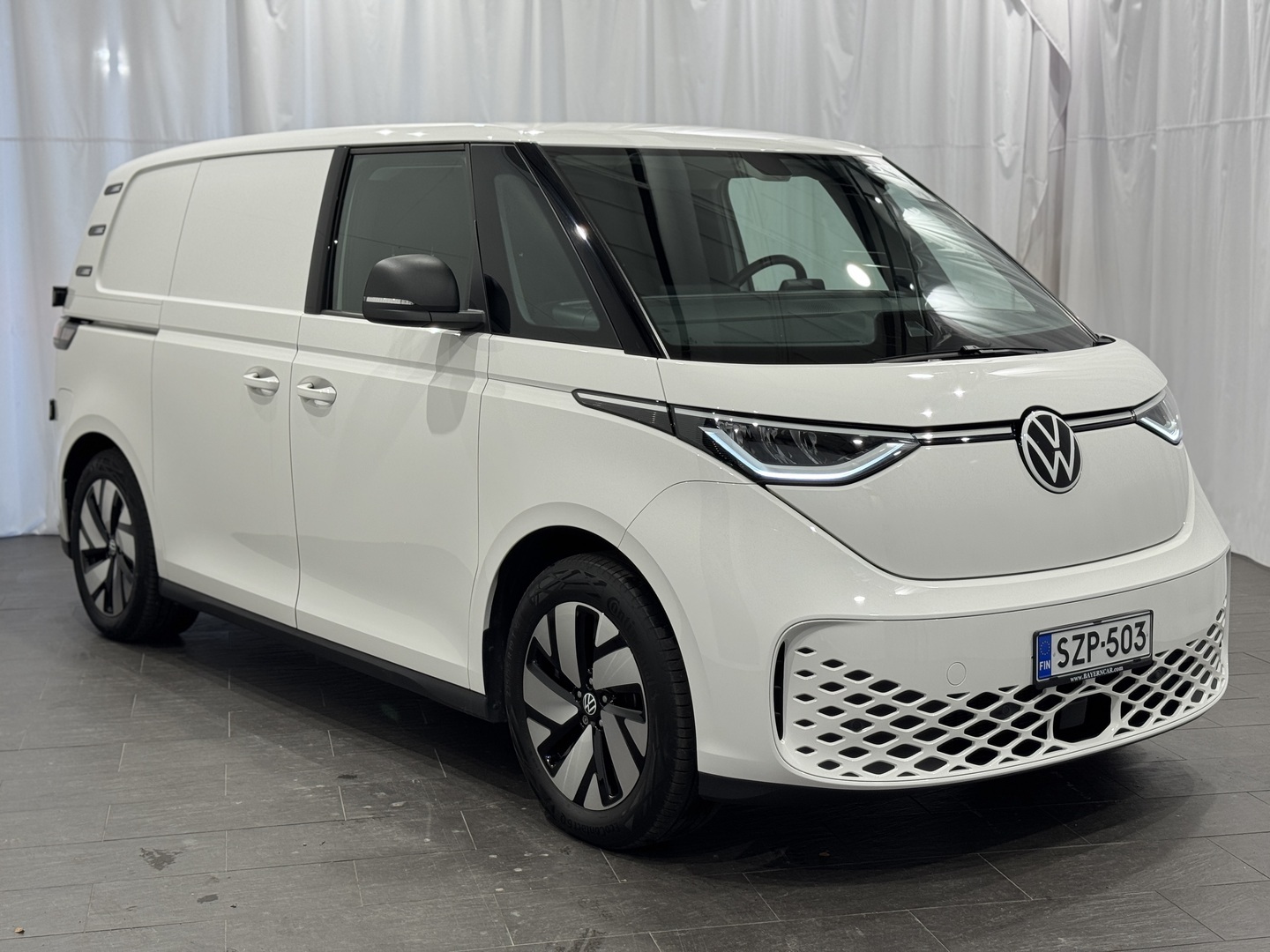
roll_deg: +0.0
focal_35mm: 48
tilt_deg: -7.9
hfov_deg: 39.7
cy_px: 476
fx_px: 1761
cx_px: 635
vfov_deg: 30.3
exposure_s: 1/121
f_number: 1.78
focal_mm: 6.76
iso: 50
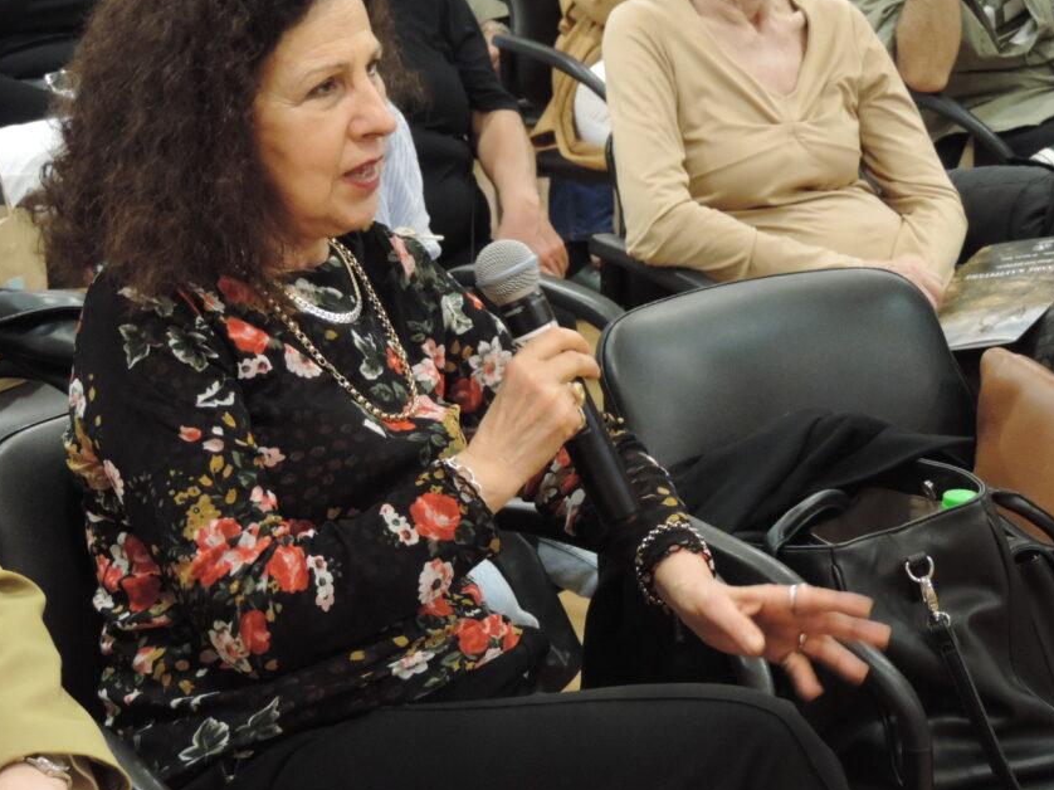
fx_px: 3348
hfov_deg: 17.9
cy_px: 313
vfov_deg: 13.4
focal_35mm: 110
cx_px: 516
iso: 800
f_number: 4.1
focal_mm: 16
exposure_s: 1/15
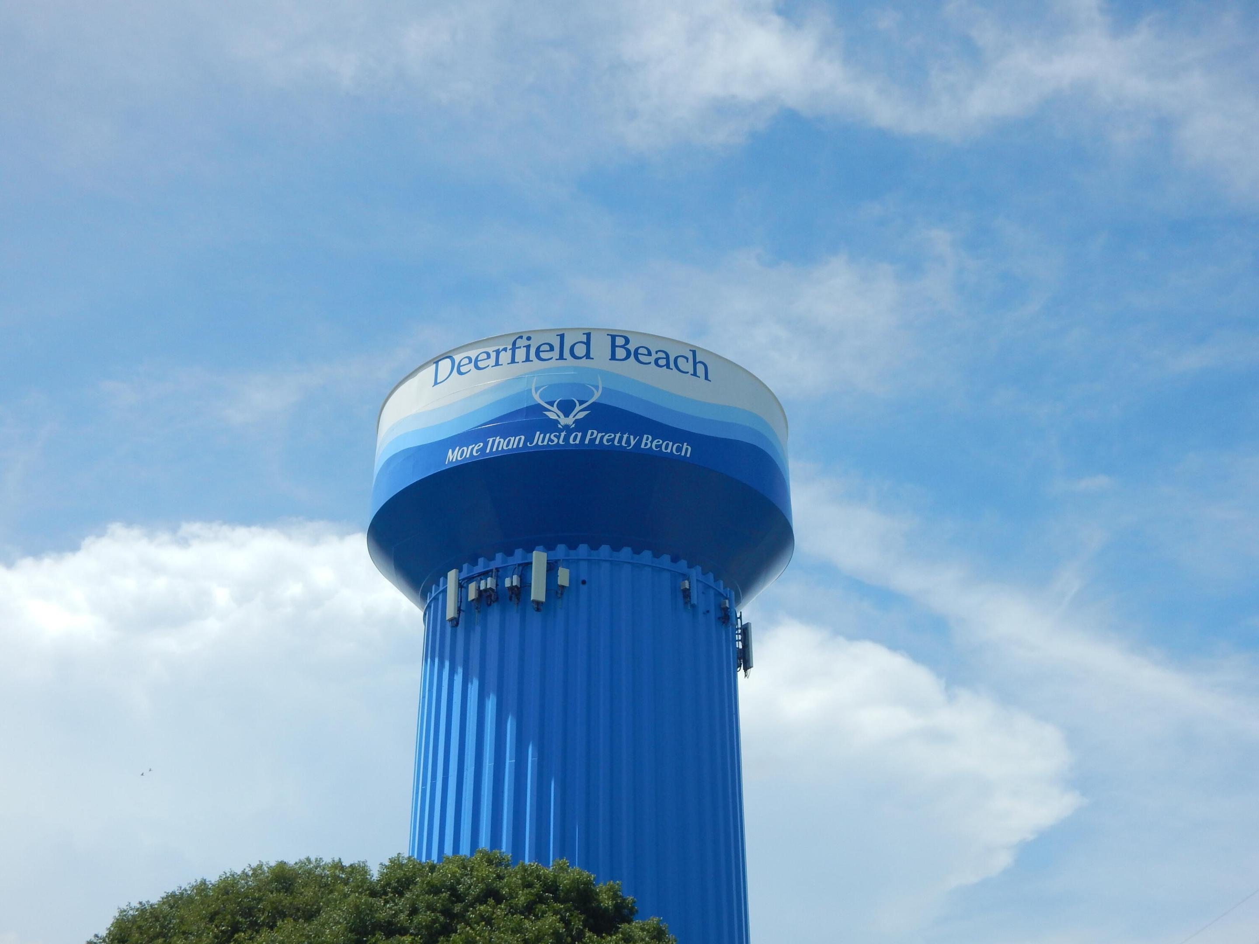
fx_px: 1382
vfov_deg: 37.7
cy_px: 472
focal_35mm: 38
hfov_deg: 49.0
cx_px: 630
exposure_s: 1/500
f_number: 6.9
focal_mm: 6.8
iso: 125
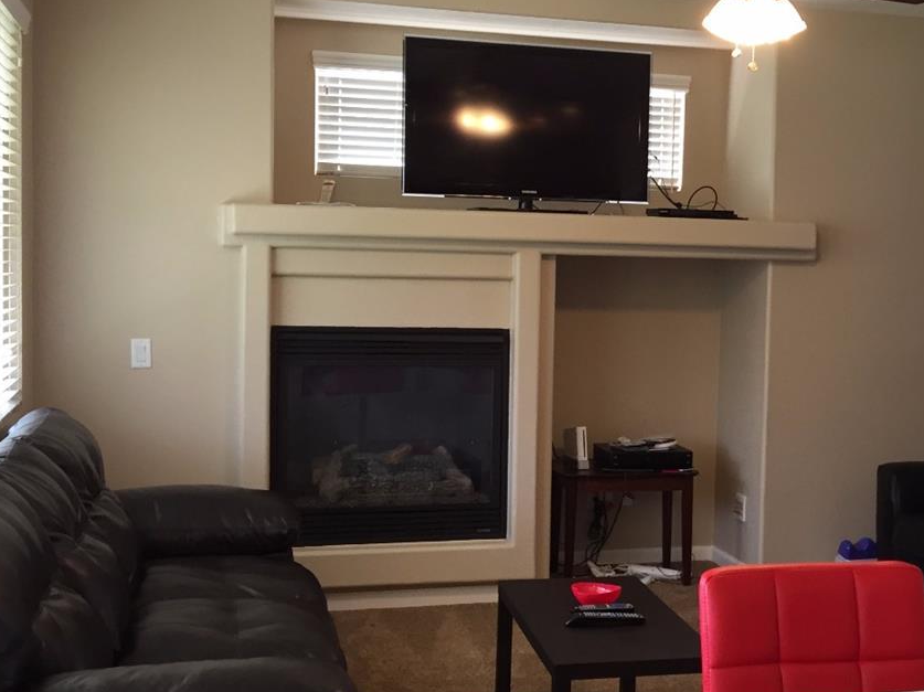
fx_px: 1387
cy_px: 333
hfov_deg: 36.3
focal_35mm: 52
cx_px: 638
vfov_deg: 28.0
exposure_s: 1/30
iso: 40
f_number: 2.2
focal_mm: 4.15
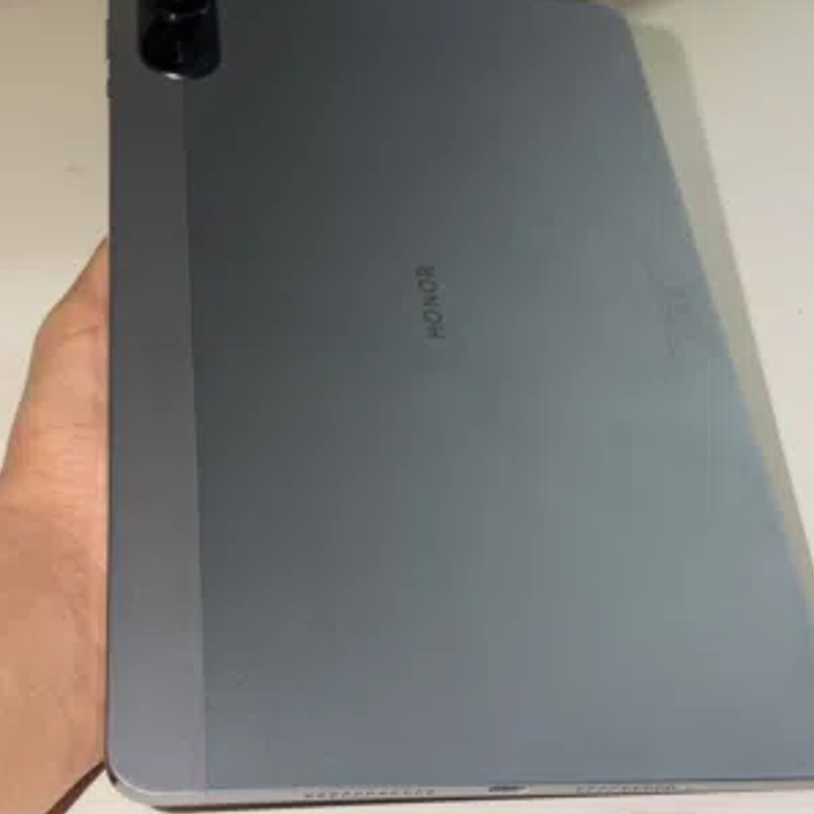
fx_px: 1516
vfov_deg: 29.9
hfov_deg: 30.0
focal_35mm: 57
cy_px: 314
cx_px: 407
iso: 64
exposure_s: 1/17
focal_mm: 6.76
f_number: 1.78
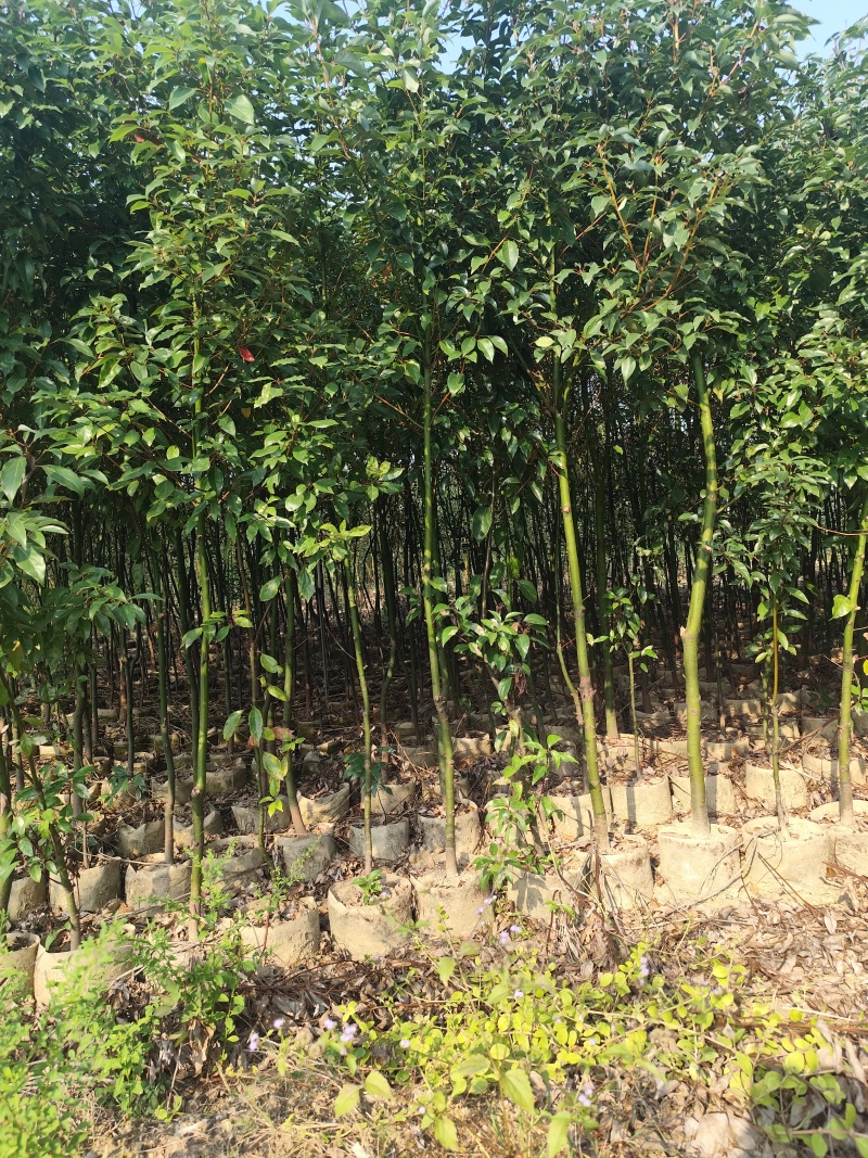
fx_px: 769
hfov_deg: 58.9
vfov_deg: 73.9
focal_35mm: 23
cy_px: 579
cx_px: 434
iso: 50
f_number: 1.65
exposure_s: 1/334
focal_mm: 6.19
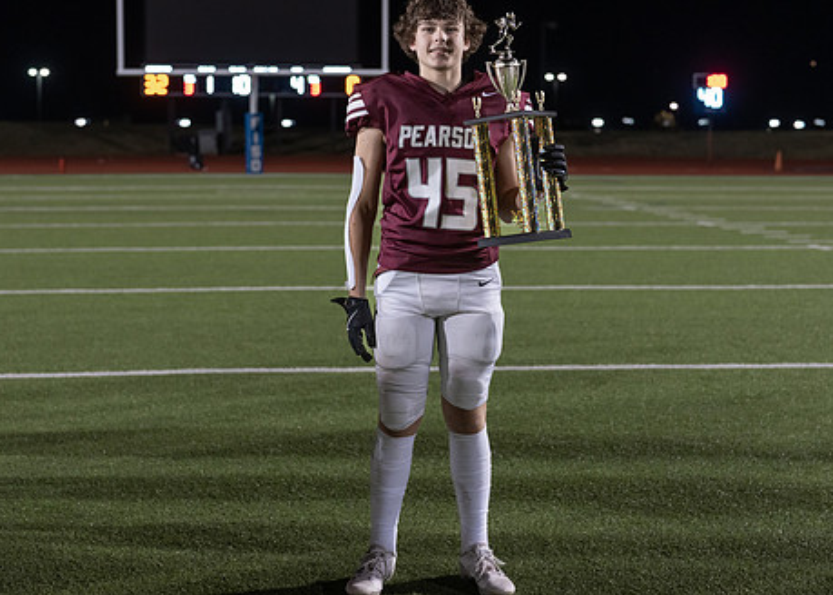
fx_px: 1656
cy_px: 215
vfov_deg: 20.3
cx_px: 435
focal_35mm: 70
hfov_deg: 28.2
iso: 1000
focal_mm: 50
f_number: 2.8
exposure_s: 1/320
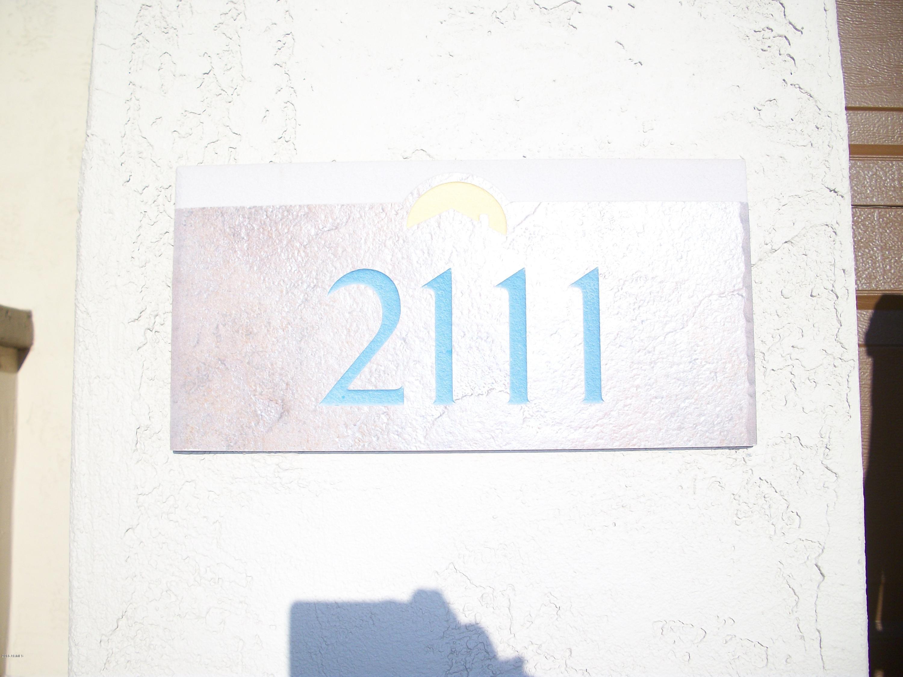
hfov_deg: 52.6
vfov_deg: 40.7
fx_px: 913
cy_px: 338
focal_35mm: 35
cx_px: 452
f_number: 3.1
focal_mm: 6.3
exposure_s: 1/800
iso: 80
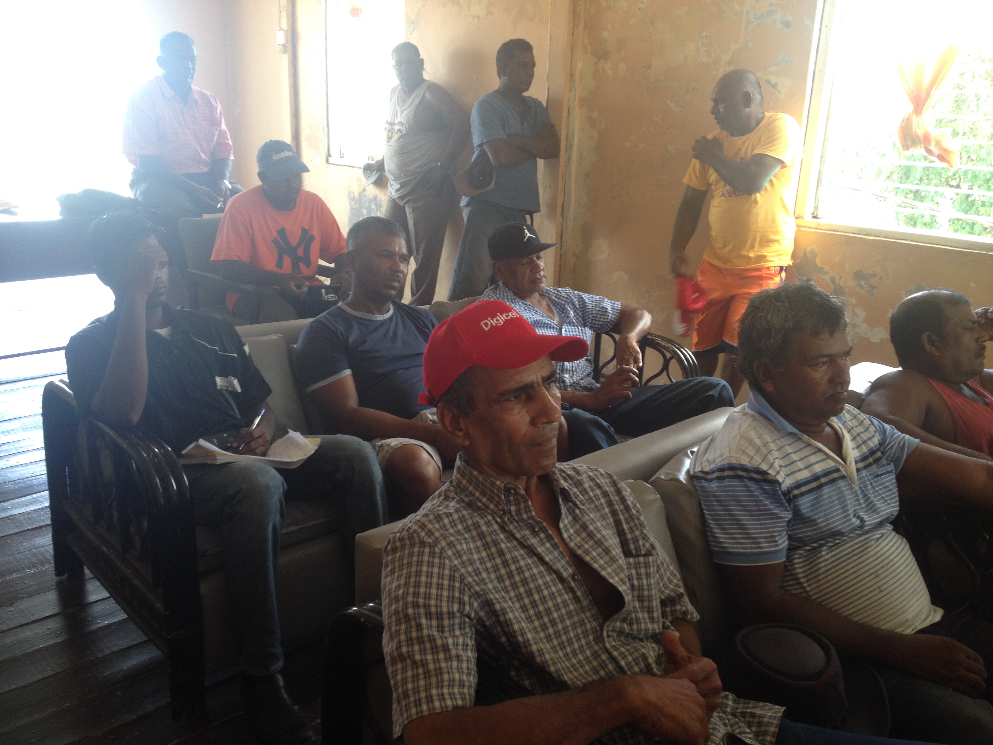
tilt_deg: -18.9
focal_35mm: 35
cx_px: 496
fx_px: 1004
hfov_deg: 52.6
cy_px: 372
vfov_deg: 40.7
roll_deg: -0.2
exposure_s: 1/30
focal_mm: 4.28
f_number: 2.4
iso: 50
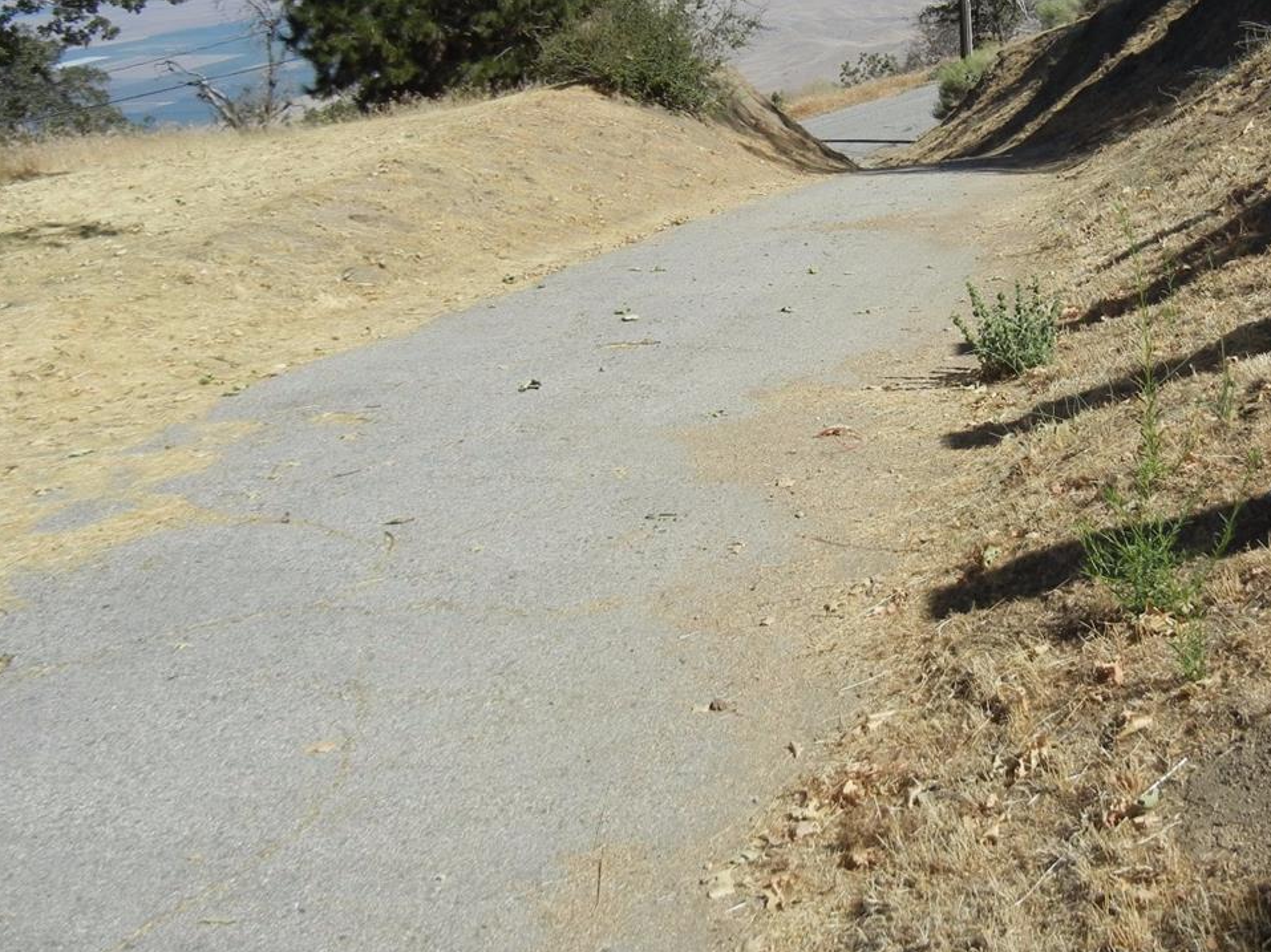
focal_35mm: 47
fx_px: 1725
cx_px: 906
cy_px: 320
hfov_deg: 39.7
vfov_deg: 30.6
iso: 160
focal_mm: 5.4
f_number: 7
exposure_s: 1/546
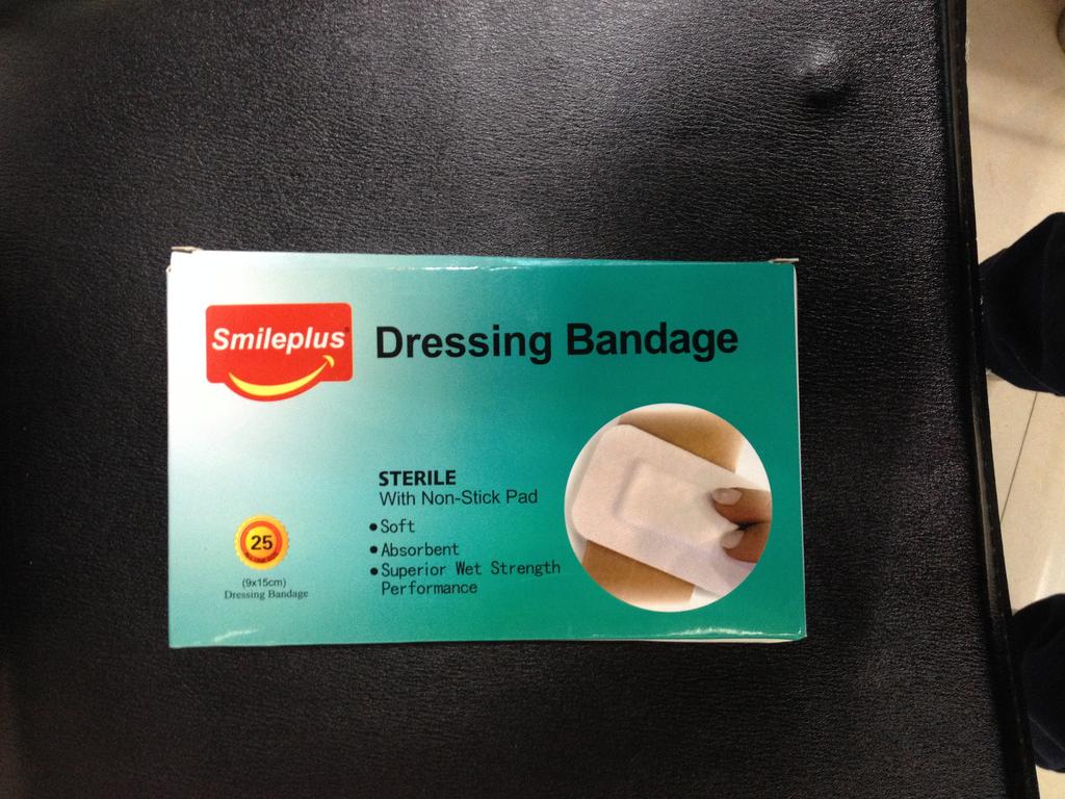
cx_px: 532
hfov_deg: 52.6
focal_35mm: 35
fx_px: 1077
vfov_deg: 40.7
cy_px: 400
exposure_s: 1/20
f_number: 2.4
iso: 200
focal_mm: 4.28
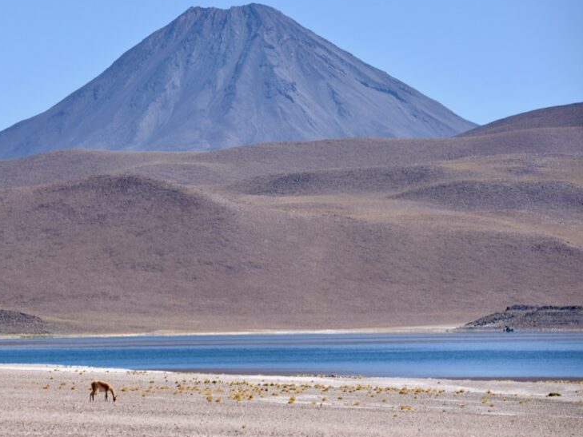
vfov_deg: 6.1
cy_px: 184
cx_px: 174
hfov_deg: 8.1
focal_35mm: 243
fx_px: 4093
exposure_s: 1/3200
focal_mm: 180
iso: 500
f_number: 7.1
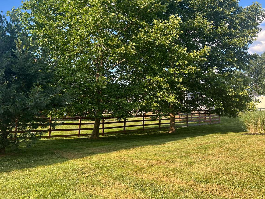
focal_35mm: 33
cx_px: 119
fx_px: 253
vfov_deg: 42.8
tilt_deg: +8.0
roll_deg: -2.3
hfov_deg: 55.3
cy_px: 83
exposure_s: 1/611
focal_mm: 5.7
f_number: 1.5
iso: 50
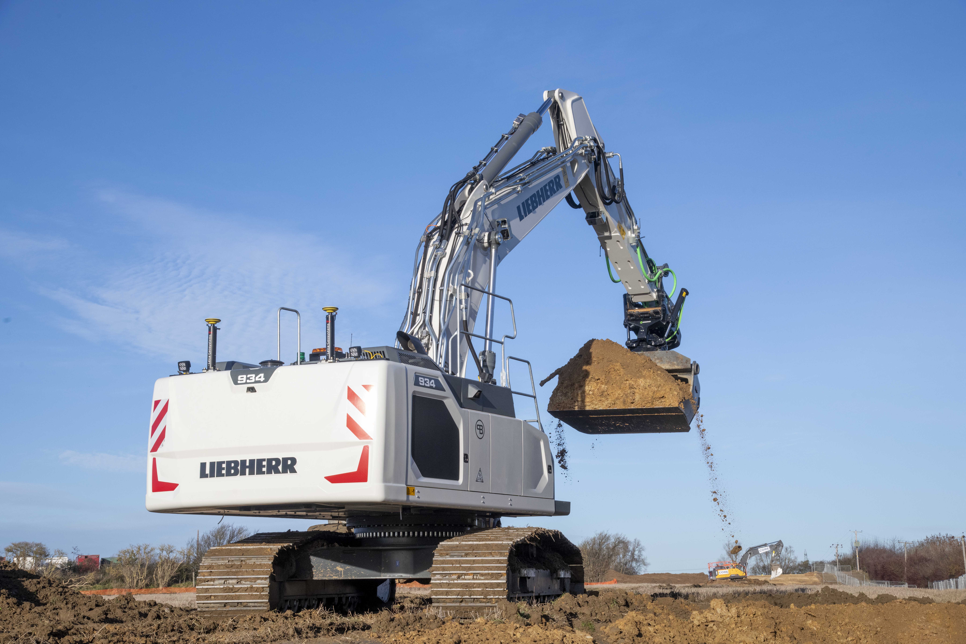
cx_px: 483
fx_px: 1556
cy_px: 322
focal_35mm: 58
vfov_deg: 23.4
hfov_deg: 34.5
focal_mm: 58
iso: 800
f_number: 13
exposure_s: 1/640
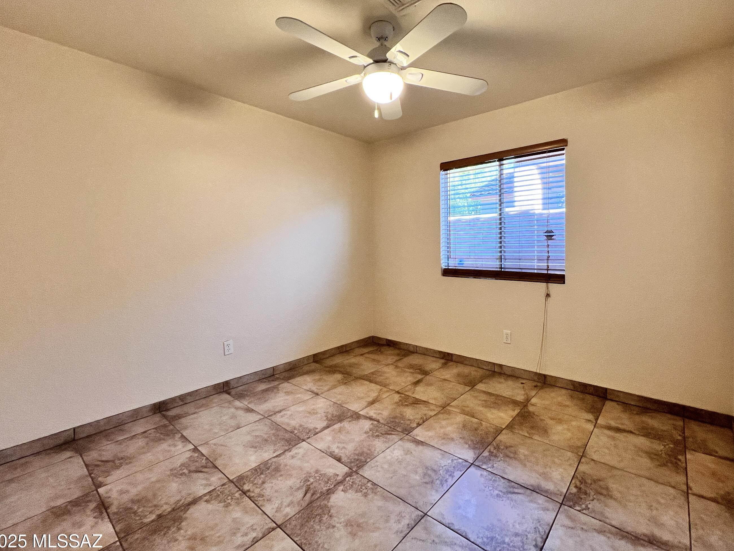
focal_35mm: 15
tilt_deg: -1.2
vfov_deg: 81.6
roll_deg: +0.5
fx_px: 318
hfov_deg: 98.0
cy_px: 252
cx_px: 396
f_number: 1.8
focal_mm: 1.57
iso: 160
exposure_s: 1/120
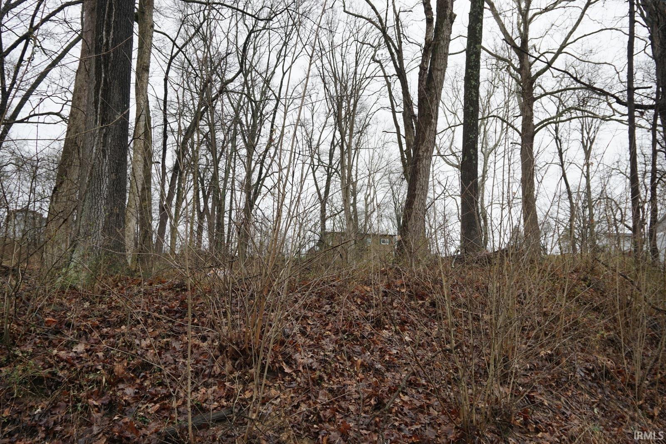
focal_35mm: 33
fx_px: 611
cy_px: 222
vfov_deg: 40.0
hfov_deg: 57.2
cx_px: 333
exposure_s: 1/60
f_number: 5.6
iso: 100
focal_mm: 22
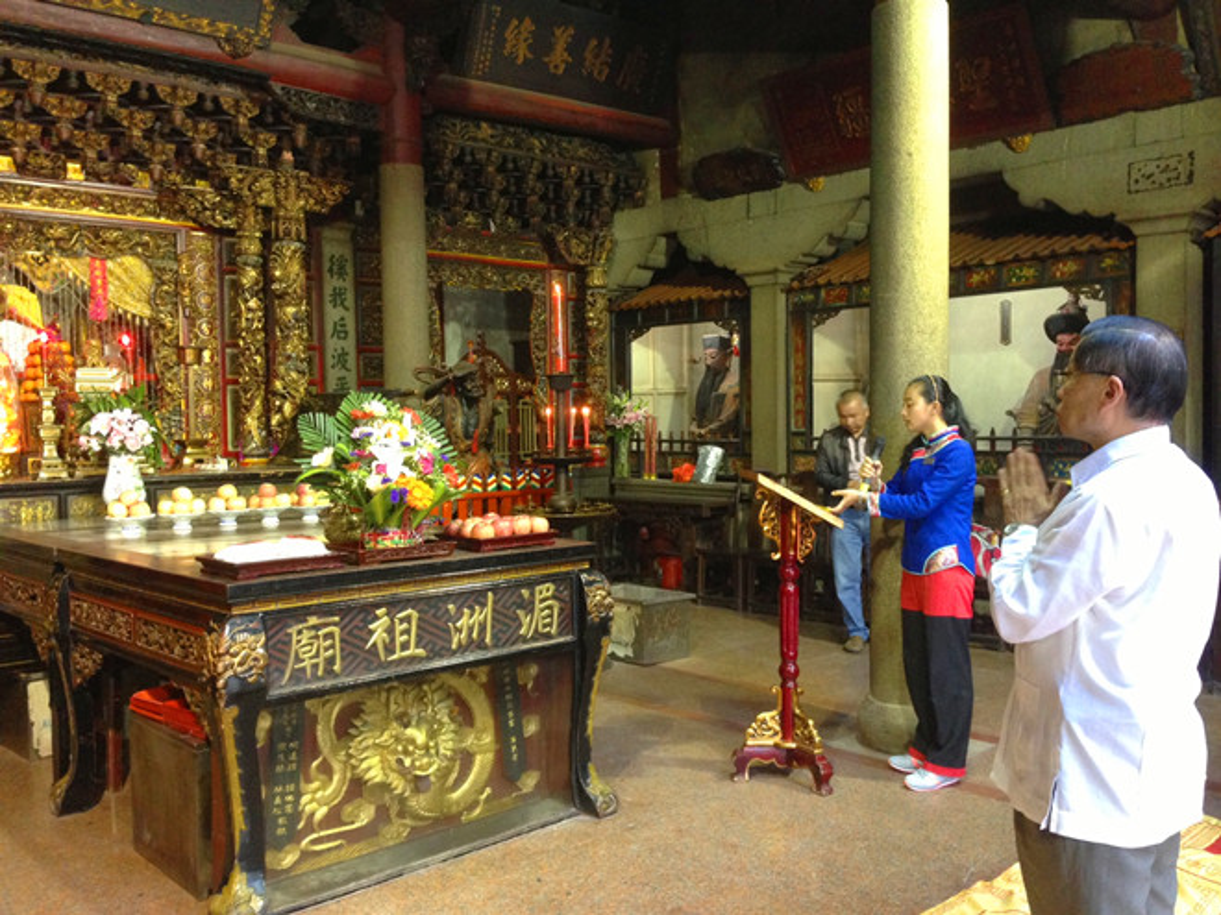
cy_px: 458
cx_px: 610
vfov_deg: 42.9
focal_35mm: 33
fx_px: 1164
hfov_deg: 55.4
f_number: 2.4
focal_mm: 4.13
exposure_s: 1/20
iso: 250
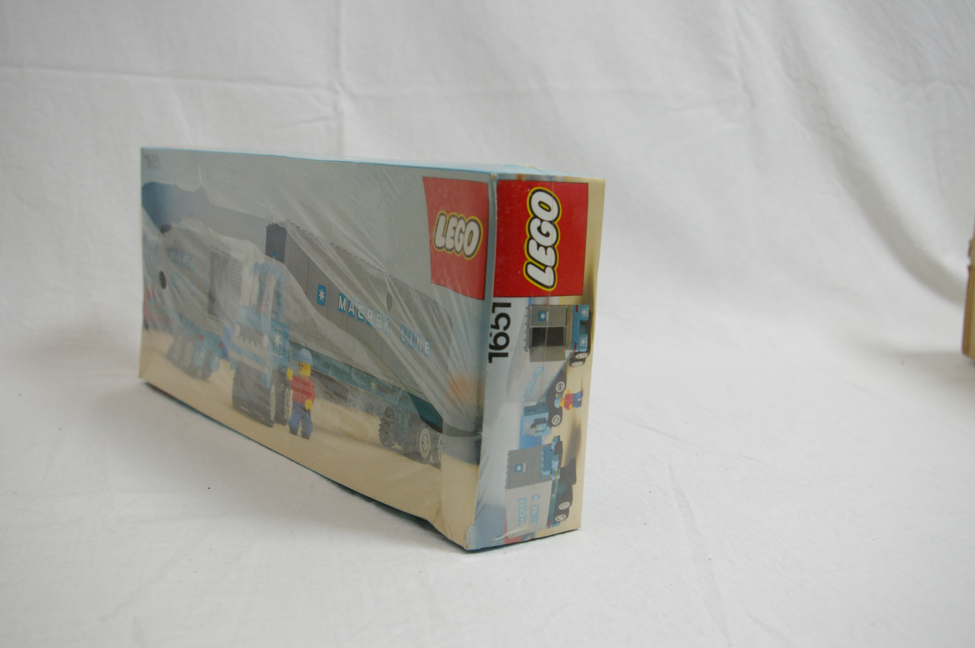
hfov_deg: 46.4
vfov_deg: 31.8
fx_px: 1136
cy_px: 324
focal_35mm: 42
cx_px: 488
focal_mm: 28
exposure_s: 1/30
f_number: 5.6
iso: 800
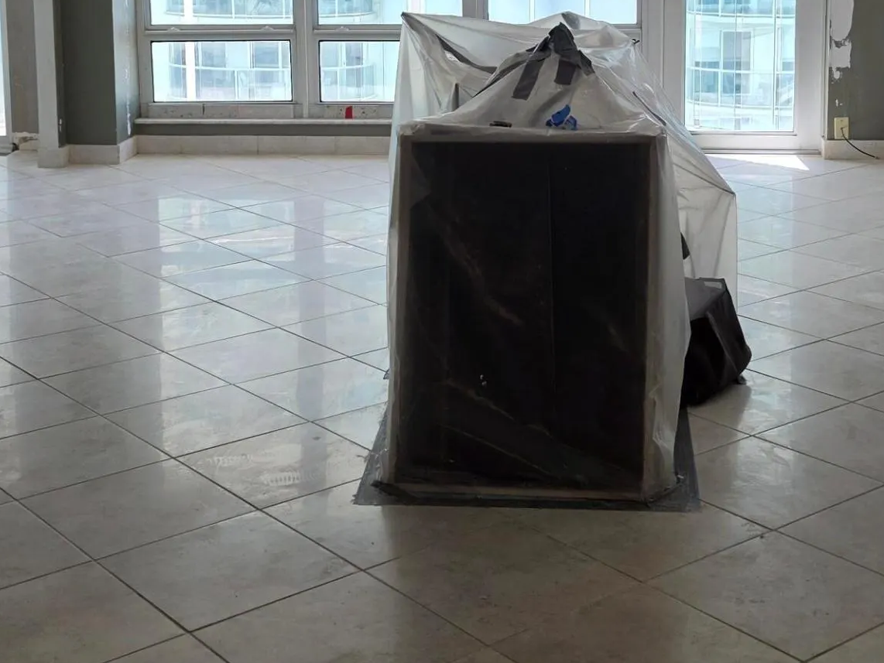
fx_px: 1481
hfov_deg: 33.2
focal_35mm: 58
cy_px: 96
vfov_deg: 24.7
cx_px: 457
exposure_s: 1/120
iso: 20
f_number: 1.4
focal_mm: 6.5
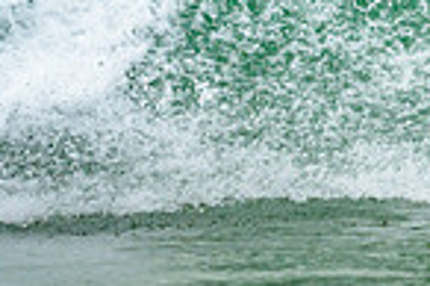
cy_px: -149
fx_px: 37940
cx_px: 457
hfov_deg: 0.6
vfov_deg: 0.4
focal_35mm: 3180
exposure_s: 1/2000
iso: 400
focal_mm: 800
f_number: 6.3
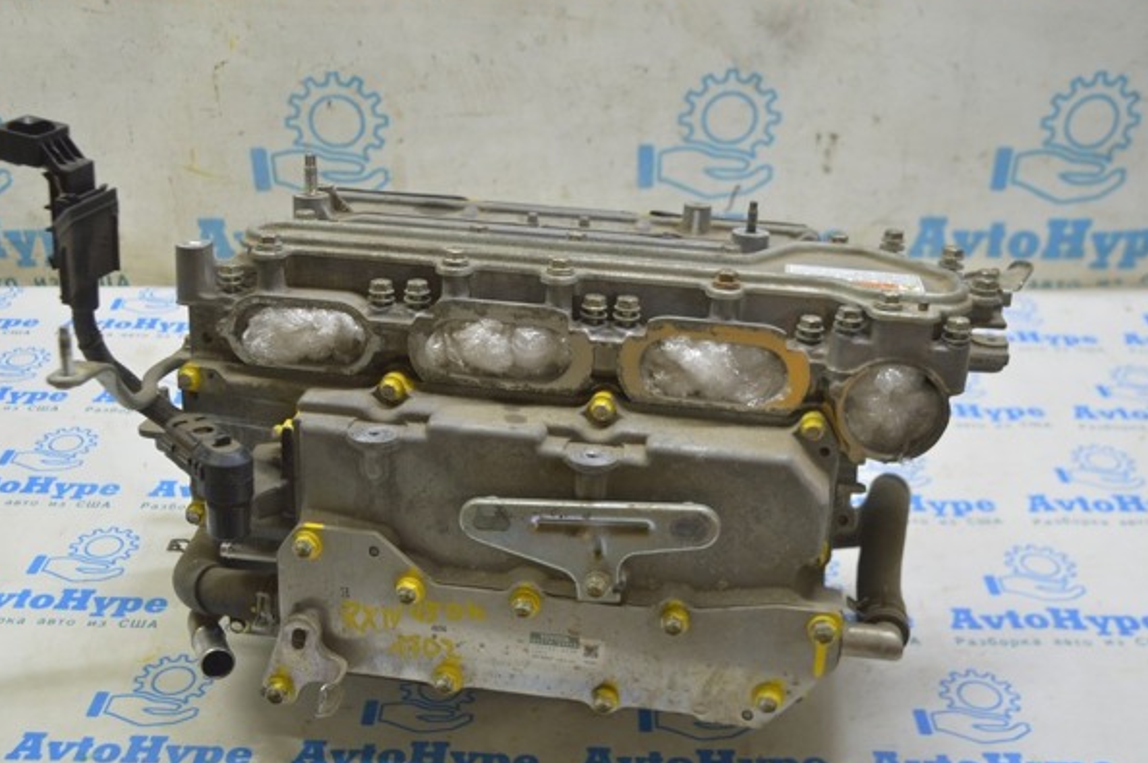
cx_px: 539
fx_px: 1338
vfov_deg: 31.8
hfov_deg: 46.4
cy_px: 389
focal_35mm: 42
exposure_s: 1/20
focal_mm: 26
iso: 400
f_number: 5.6
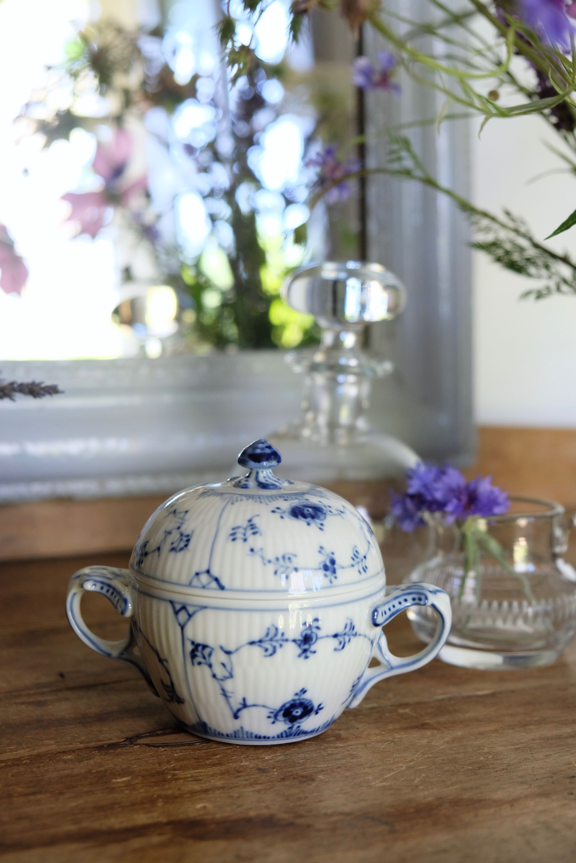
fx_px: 1296
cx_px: 288
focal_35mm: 54
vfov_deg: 36.9
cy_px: 432
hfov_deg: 25.1
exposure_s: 1/60
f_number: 3.6
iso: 1250
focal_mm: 35.8
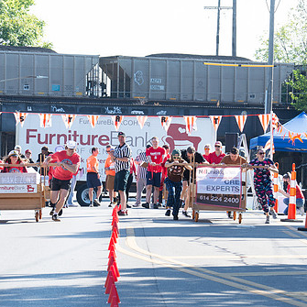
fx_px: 2207
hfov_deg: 8.0
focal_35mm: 220
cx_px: 121
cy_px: 166
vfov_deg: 8.0
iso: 200
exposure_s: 1/250
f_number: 7.1
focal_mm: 125
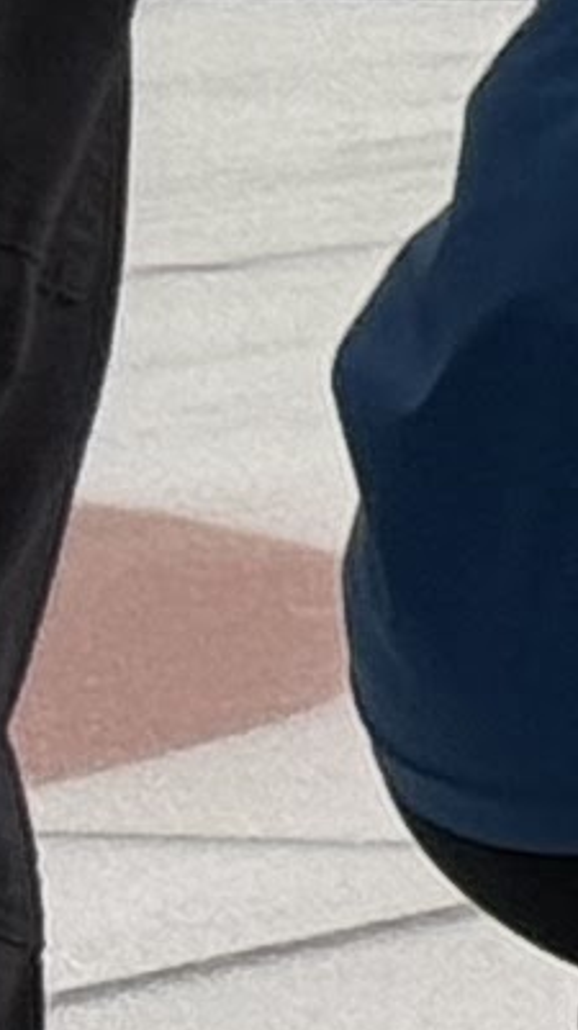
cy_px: -272
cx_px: 4444
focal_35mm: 526
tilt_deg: -1.7
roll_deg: +0.0
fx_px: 14359
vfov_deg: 4.1
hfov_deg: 2.1
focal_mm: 6.76
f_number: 1.78
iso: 80
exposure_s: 1/348
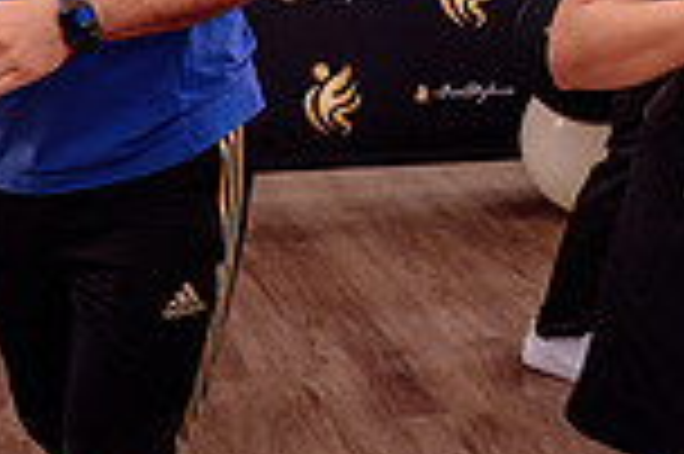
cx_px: 337
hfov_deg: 20.2
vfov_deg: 13.5
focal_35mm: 101
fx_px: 1917
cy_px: 117
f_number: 4
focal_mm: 25
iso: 1600
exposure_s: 1/160
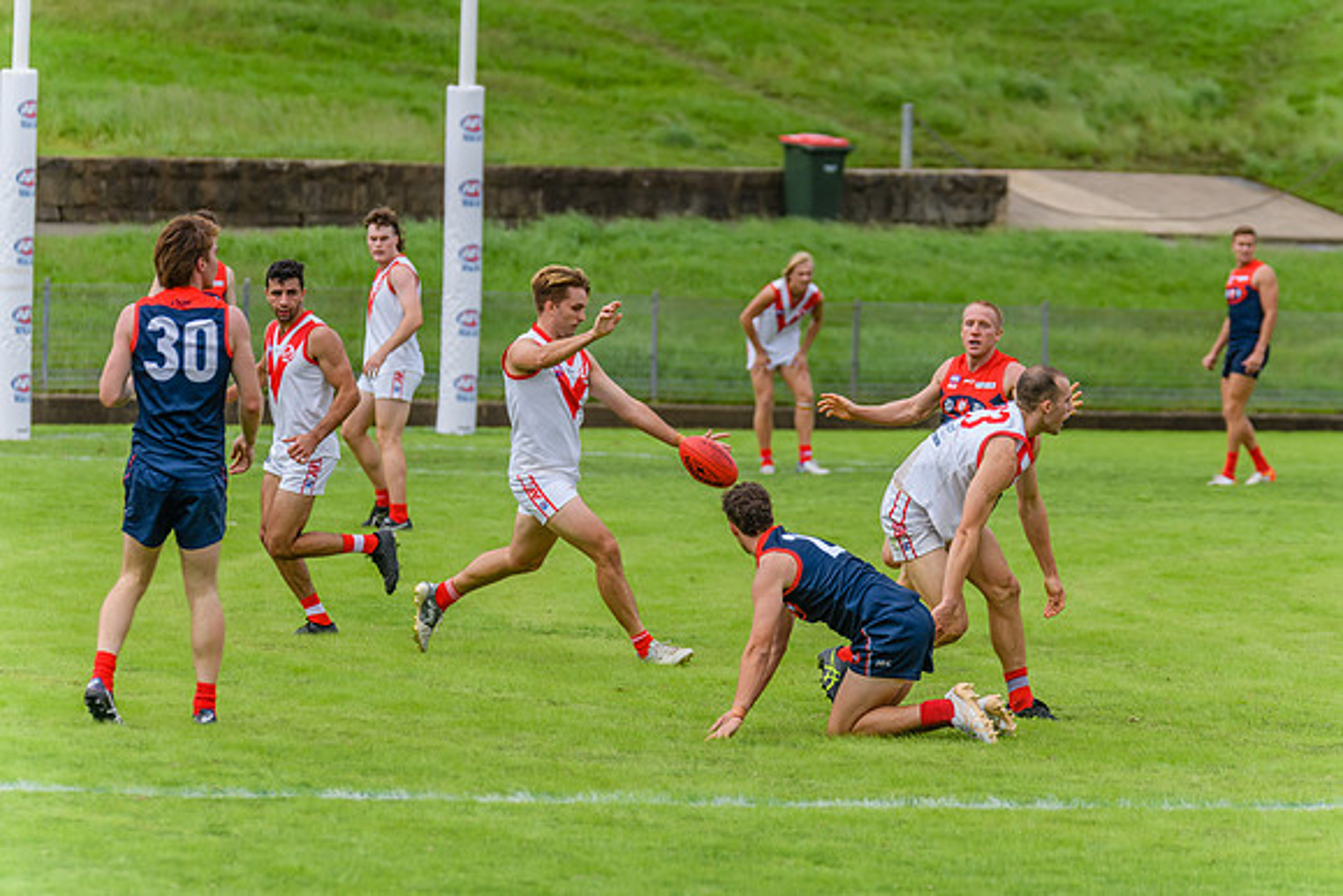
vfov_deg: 4.5
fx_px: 11412
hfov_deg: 6.7
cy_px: 424
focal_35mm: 306
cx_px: 708
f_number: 6.3
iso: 800
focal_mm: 290
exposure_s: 1/2500
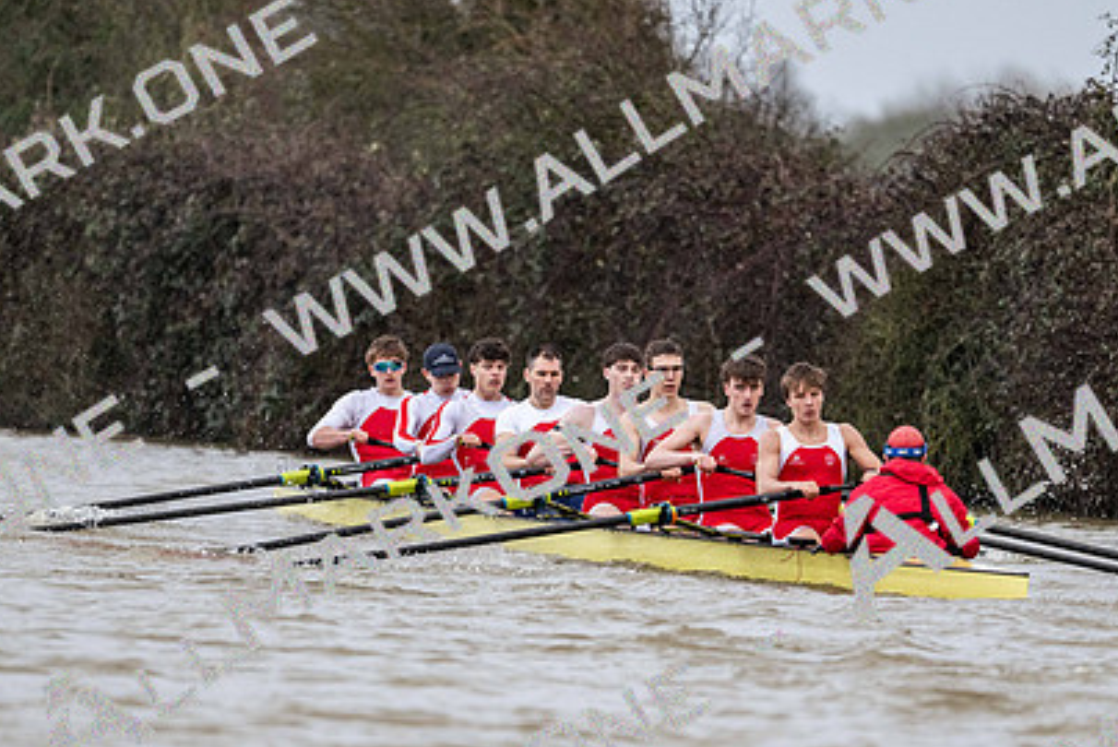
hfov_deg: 3.6
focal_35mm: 574
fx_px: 17838
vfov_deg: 2.4
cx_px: 606
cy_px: 364
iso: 1800
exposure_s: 1/1600
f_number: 4.5
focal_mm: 400
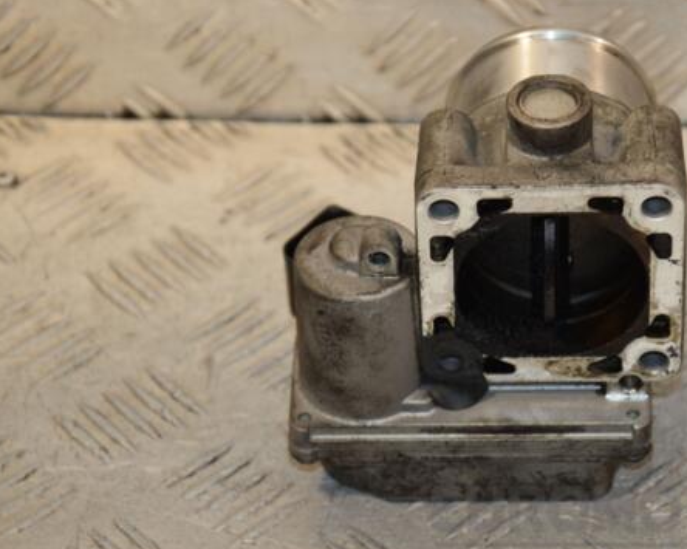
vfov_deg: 8.8
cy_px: 303
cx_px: 402
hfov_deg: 11.0
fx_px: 3557
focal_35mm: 175
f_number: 6.3
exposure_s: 1/200
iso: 800
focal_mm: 92
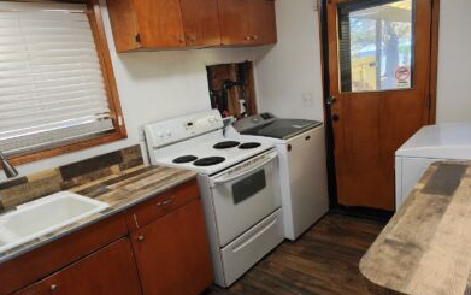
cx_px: 234
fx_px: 334
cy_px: 154
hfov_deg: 70.4
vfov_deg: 47.7
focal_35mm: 26
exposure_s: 1/60
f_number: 1.8
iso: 1513
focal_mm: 5.41
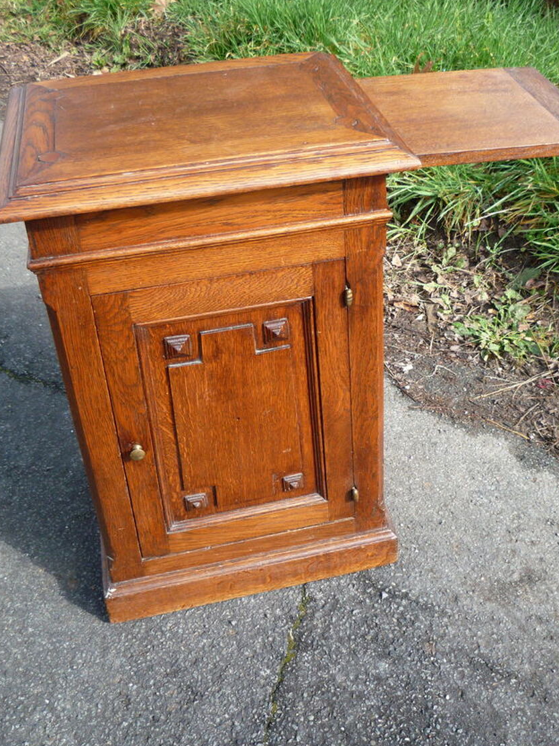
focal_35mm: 36
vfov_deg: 51.4
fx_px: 775
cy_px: 364
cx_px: 299
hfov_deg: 39.6
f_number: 4
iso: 100
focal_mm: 5.2
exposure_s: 1/125
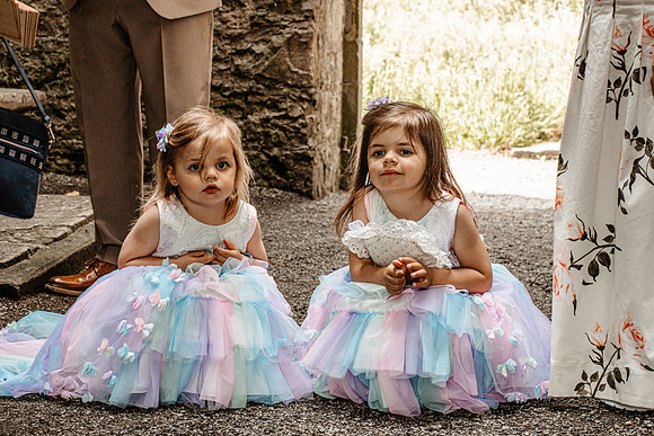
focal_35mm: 85
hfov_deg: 23.9
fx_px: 1544
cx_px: 327
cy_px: 218
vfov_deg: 16.1
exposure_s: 1/320
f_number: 9
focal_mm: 85
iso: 500
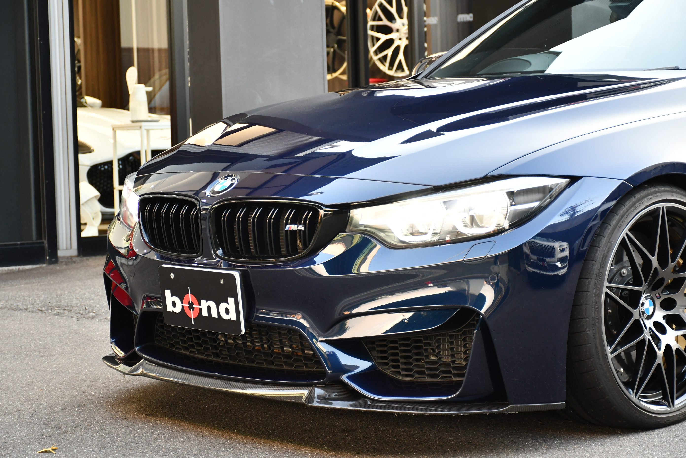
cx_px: 343
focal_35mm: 90
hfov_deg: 22.6
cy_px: 229
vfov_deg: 15.2
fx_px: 1715
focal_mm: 60
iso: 1100
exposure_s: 1/100
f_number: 5
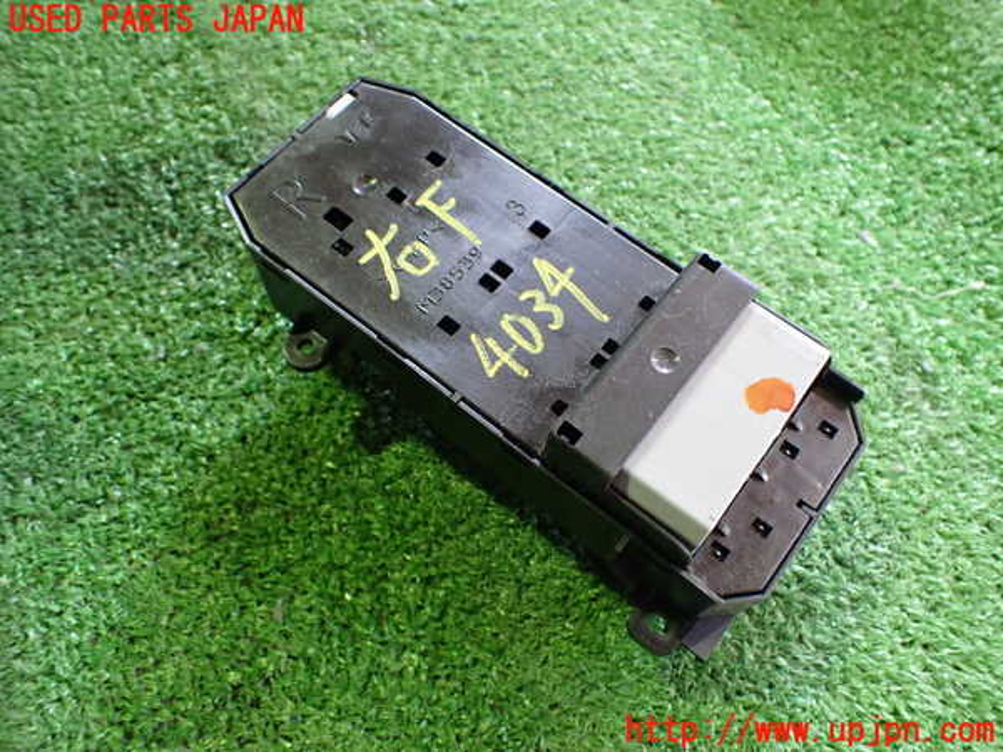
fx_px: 869
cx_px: 502
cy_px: 376
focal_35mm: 30
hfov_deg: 60.0
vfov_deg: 46.8
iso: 800
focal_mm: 5.4
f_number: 2.3
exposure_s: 1/60
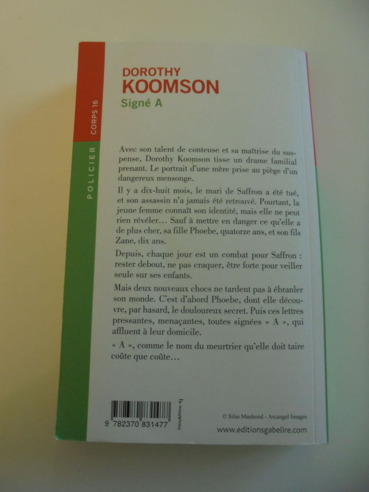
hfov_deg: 53.1
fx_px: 369
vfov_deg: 67.3
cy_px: 246
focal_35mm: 26
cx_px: 184
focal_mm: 4.6
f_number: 3.5
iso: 200
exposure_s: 1/30
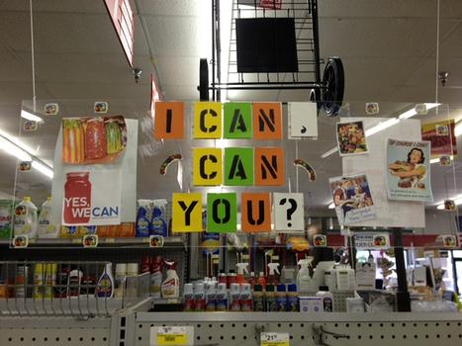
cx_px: 231
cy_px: 173
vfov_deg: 40.7
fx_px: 467
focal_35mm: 35
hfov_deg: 52.6
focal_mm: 4.28
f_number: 2.4
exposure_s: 1/24
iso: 50
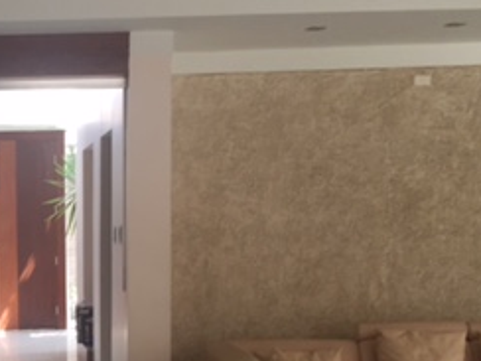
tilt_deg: -3.3
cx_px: 4
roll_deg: -1.2
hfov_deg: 24.5
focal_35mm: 76
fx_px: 1056
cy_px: 329
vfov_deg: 19.0
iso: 50
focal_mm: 4.15
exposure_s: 1/100
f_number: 2.2
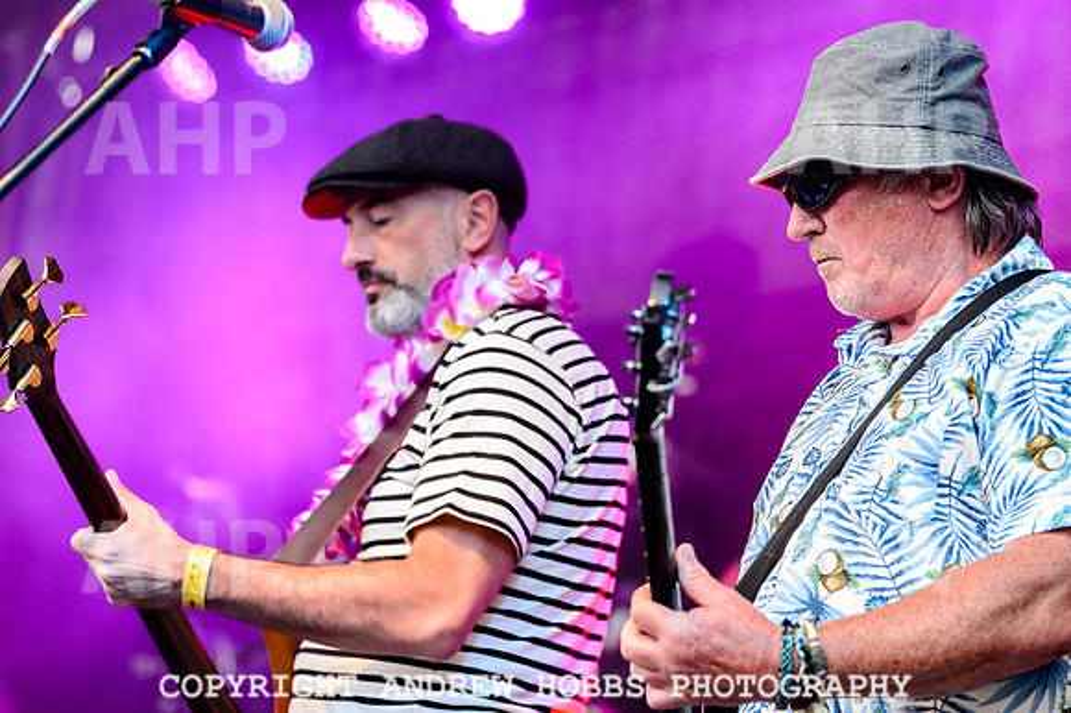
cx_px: 593
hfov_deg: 16.6
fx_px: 3678
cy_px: 328
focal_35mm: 124
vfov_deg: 11.1
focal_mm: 110
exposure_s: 1/1250
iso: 1600
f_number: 3.2
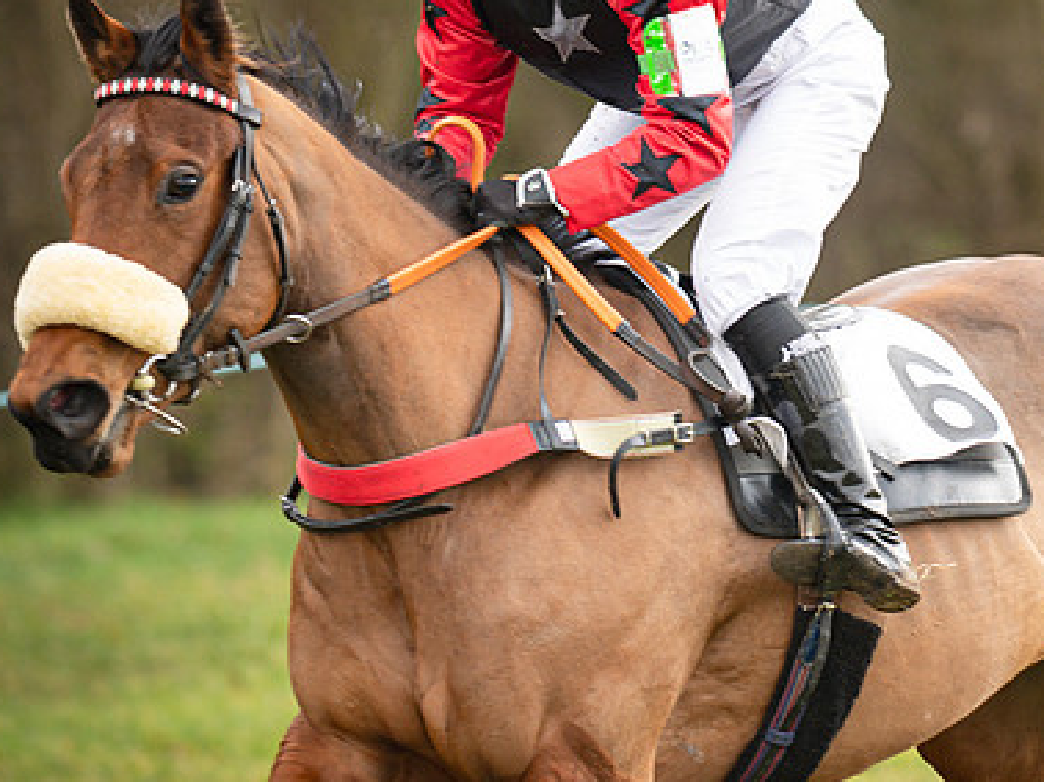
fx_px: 12930
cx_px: 732
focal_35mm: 429
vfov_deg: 3.5
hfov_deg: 4.6
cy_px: 281
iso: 250
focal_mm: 135
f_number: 1.8
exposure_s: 1/1000
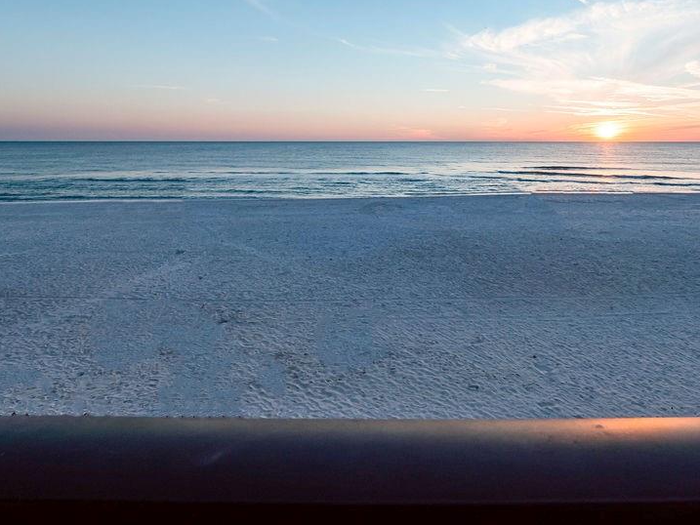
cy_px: 152
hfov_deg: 80.3
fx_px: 405
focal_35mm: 20
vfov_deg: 63.3
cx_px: 434
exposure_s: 1/160
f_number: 8
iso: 200
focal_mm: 7
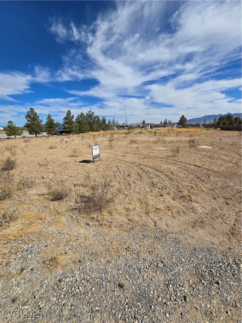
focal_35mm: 13
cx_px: 121
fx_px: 121
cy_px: 162
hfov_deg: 89.9
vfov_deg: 106.2
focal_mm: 2.2
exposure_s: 1/3768
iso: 50
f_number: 2.2
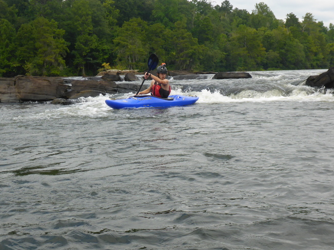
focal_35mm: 55
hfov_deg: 34.9
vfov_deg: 26.5
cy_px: 129
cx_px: 165
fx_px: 531
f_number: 4.3
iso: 100
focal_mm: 7.8
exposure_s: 1/400
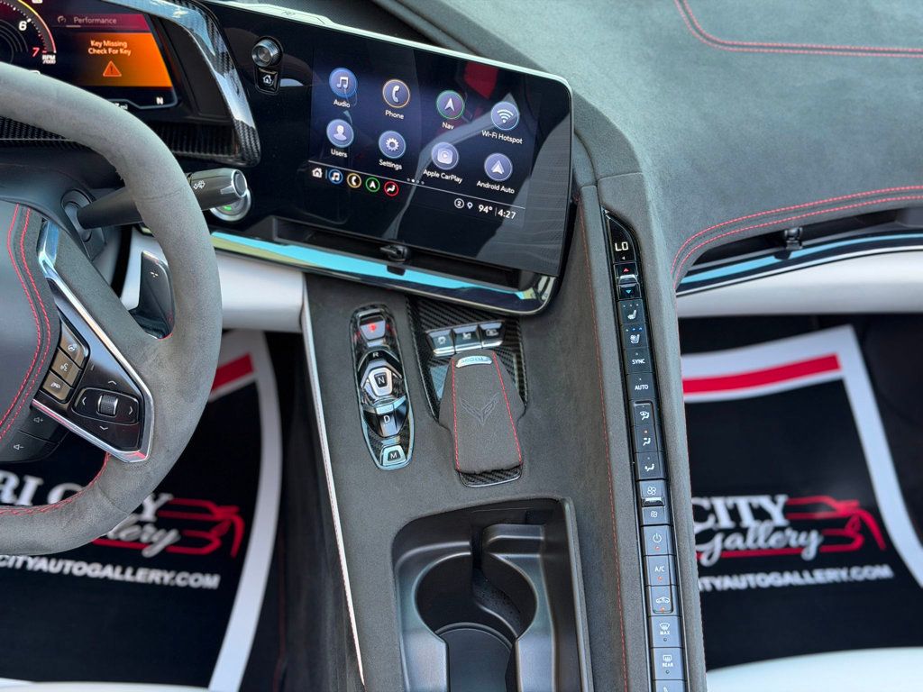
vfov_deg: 30.3
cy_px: 346
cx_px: 462
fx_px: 1280
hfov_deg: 39.7
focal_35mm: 48
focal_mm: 6.76
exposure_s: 1/101
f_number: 1.78
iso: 100
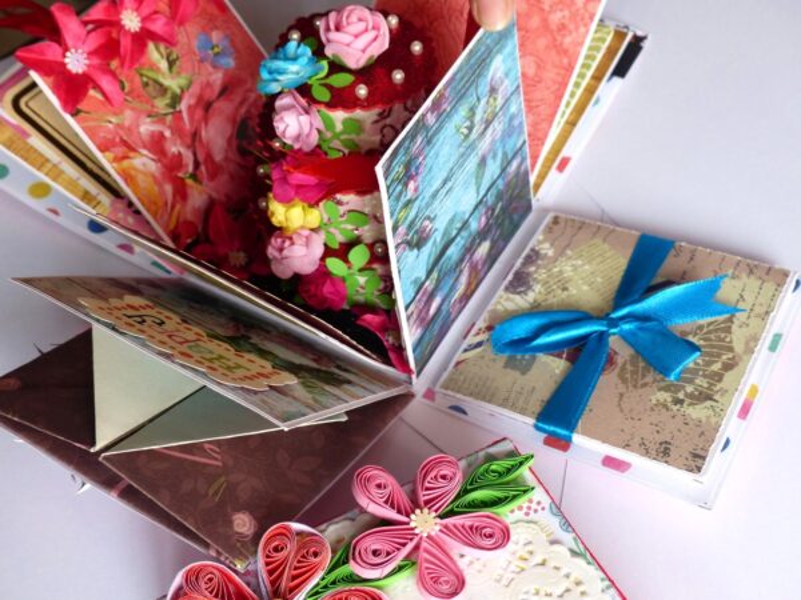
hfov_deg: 40.4
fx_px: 1088
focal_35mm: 47
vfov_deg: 30.9
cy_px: 300
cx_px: 400
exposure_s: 1/60
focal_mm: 8.4
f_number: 2.8
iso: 160
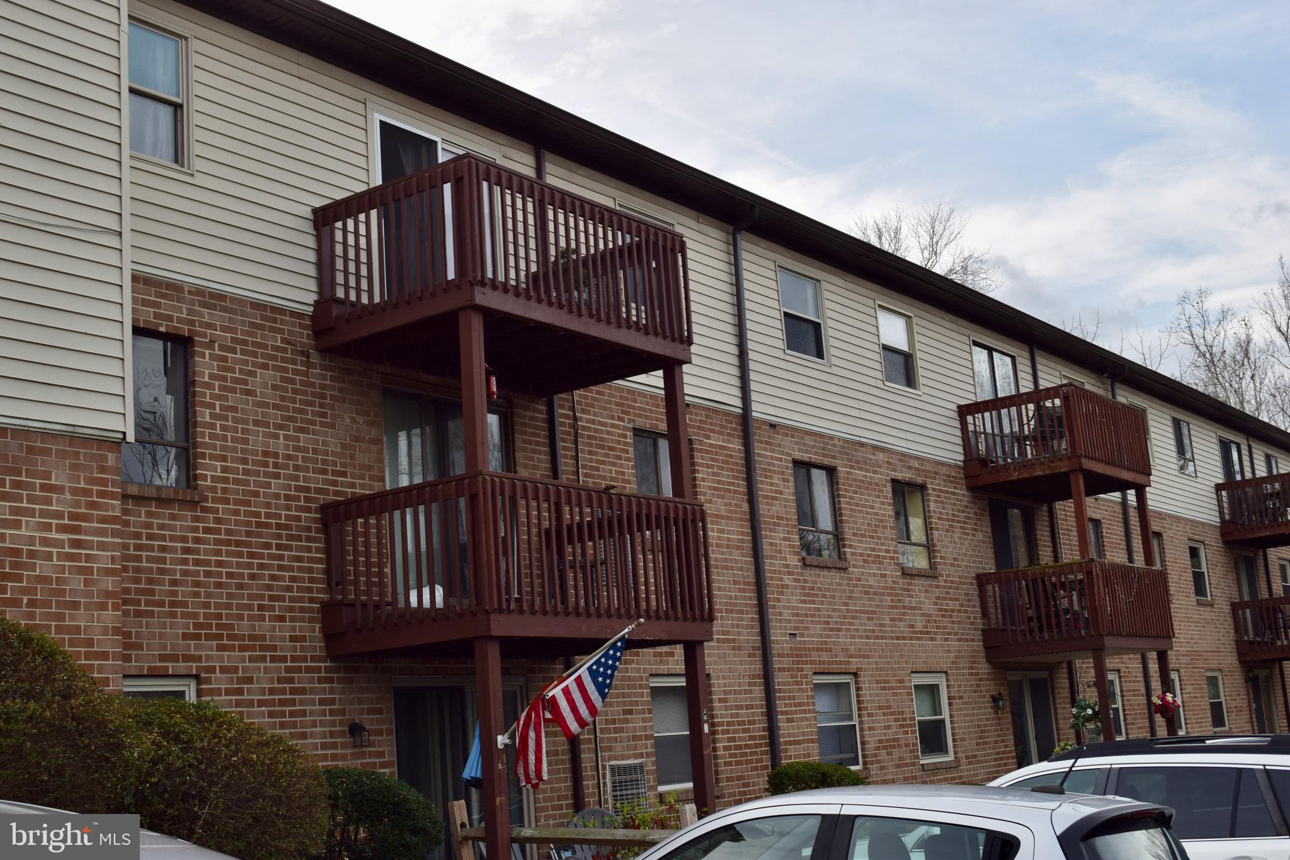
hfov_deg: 45.0
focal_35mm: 44
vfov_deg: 30.9
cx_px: 645
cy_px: 430
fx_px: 1559
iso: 100
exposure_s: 1/200
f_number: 9
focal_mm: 29
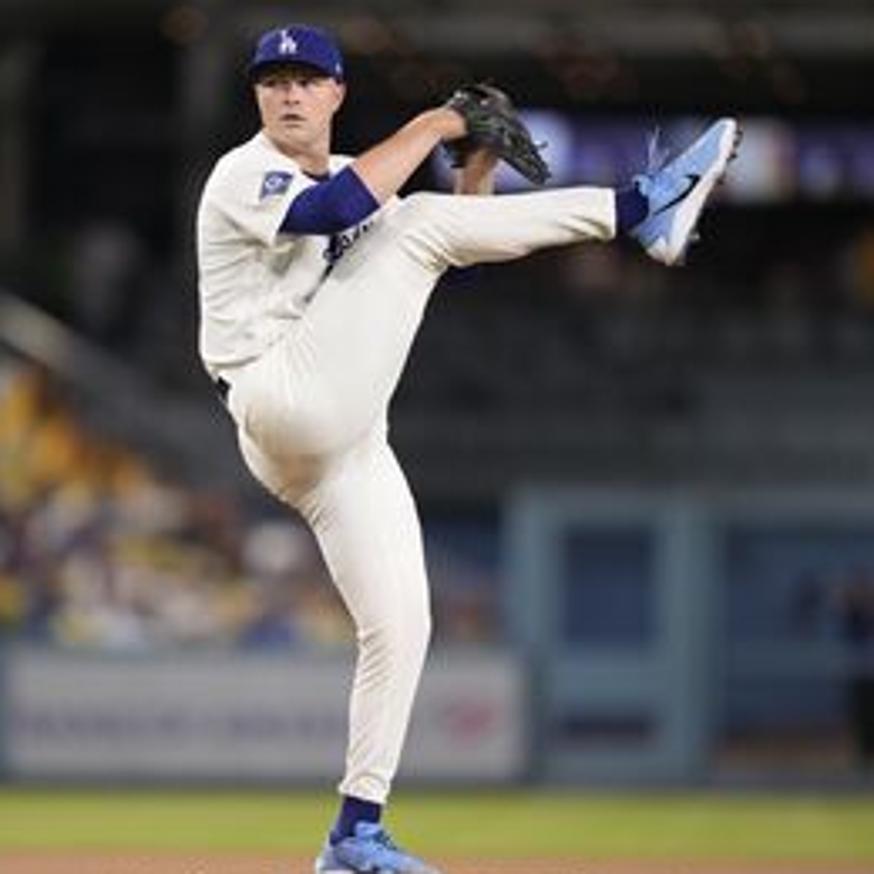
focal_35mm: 524
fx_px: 14968
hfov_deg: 3.3
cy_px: 445
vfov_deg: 3.3
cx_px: 289
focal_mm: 400
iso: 3200
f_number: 2.8
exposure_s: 1/2500
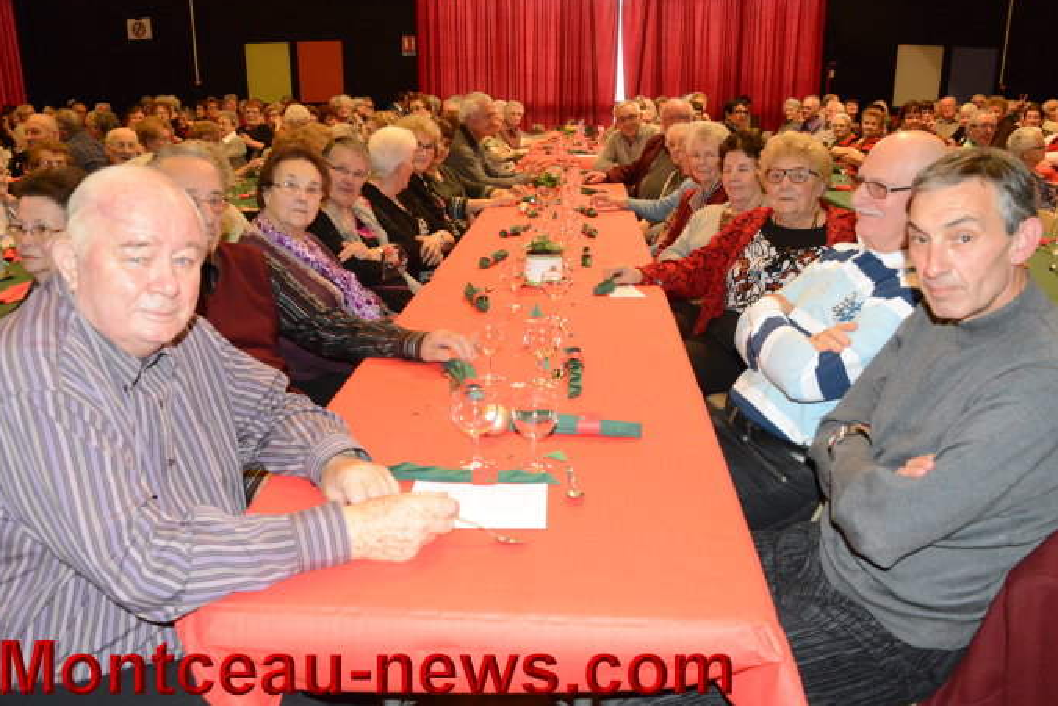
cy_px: 359
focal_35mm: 29
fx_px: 852
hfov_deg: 63.6
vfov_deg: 45.0
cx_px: 532
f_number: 8
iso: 6400
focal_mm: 28
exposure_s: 1/80
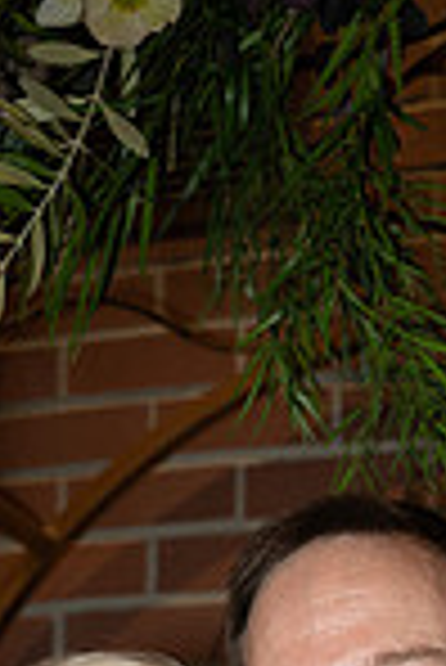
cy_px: 999
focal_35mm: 73
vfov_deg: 22.6
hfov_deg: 18.5
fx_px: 1353
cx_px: 383
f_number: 2.8
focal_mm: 24
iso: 1250
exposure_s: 1/125
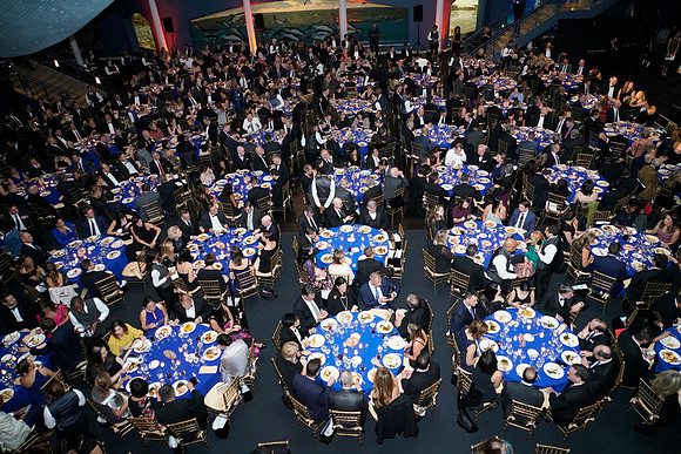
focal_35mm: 24
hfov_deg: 73.7
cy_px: 227
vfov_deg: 53.2
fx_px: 454
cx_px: 340
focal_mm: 24
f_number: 3.5
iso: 6400
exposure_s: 1/125
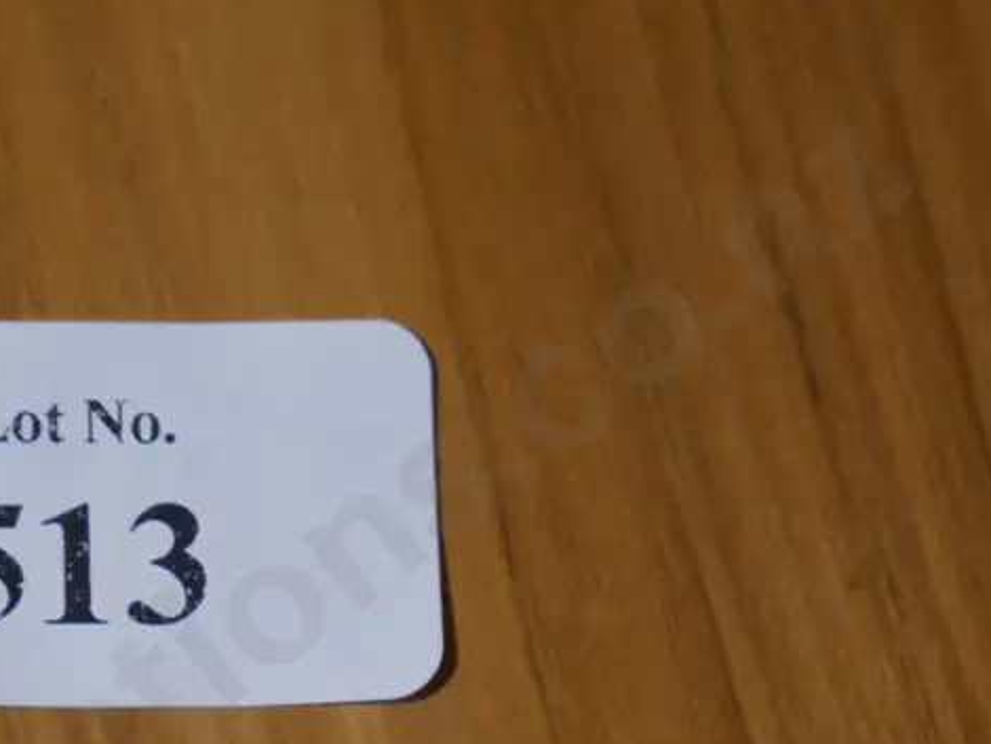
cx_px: 23
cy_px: 801
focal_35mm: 183
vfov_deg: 8.1
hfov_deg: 10.7
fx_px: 5242
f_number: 5.6
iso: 640
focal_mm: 42
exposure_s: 1/100
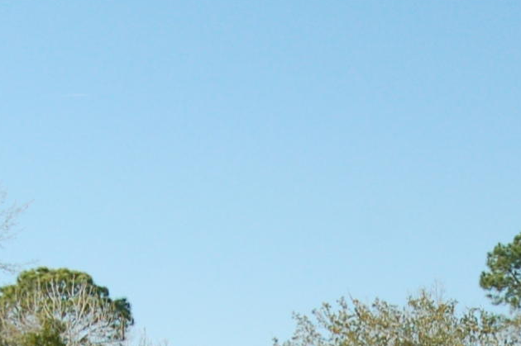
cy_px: 778
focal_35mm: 200
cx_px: 428
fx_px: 2892
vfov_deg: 6.6
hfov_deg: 10.3
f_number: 5.6
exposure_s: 1/125
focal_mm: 28
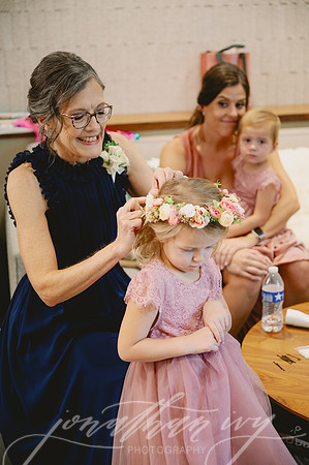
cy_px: 232
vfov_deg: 31.9
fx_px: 813
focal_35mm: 63
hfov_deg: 21.5
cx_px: 154
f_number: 2.8
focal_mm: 63
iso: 1600
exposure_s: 1/250
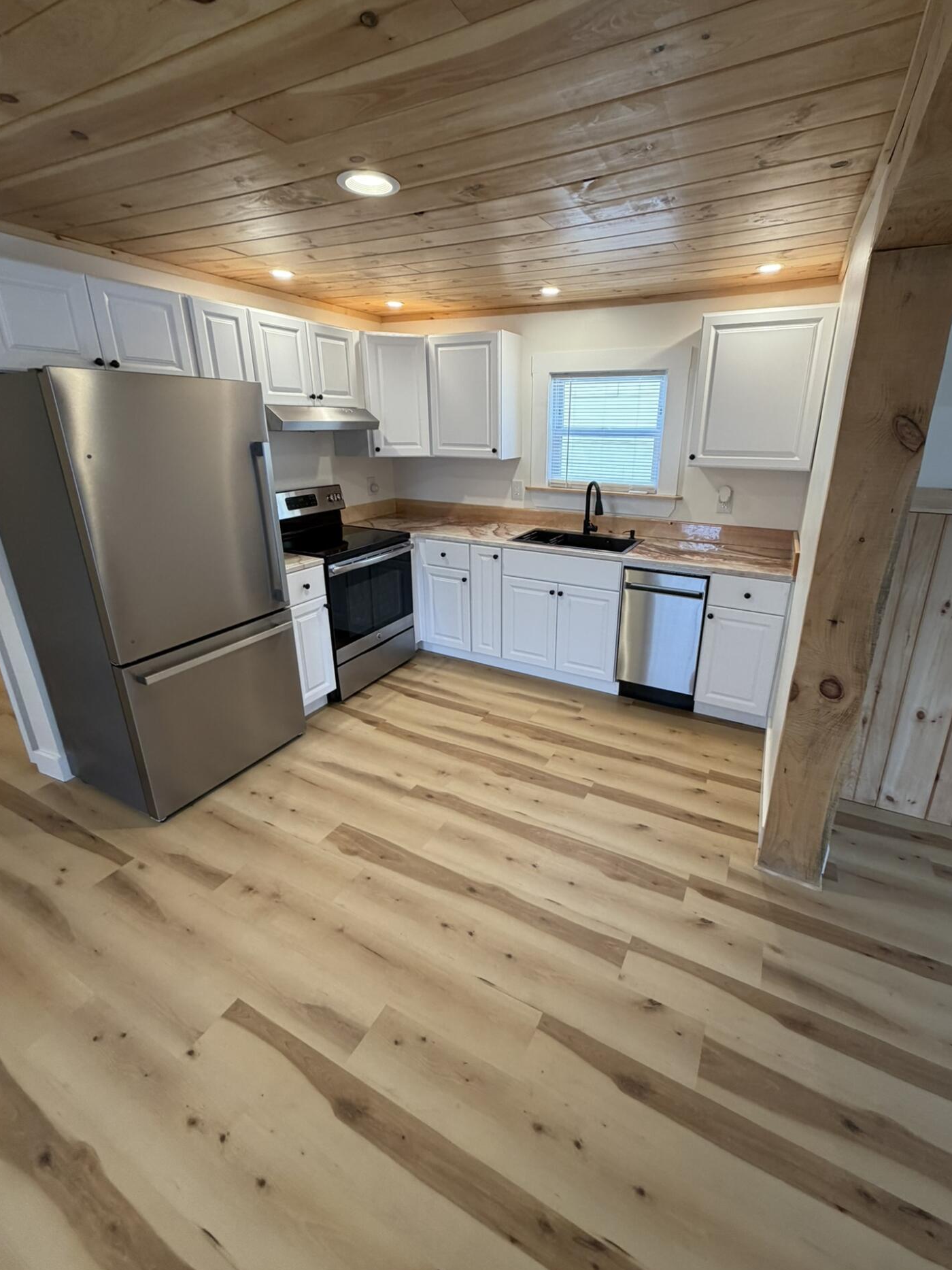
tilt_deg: -17.5
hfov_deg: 81.6
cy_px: 609
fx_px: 550
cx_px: 507
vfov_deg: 98.1
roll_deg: -0.8
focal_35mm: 15
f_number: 2.2
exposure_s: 1/120
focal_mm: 2.22
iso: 200
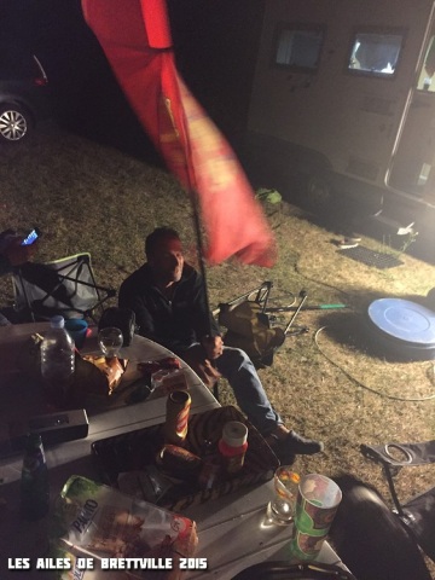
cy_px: 290
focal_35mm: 29
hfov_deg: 48.2
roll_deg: -7.7
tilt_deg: -23.4
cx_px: 218
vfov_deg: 61.7
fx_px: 486
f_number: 2.2
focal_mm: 4.15
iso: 500
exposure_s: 1/15
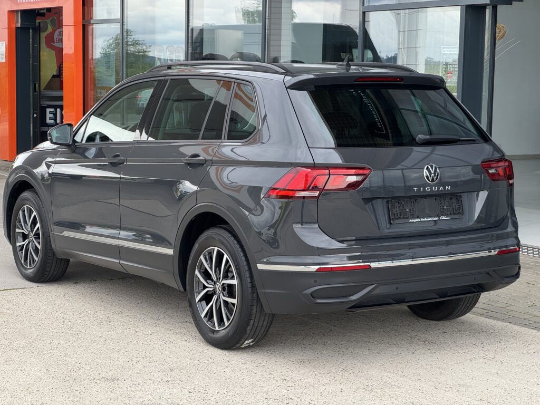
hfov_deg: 25.3
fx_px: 1201
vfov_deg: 19.1
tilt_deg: -6.1
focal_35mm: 77
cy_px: 202
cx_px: 270
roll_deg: -1.2
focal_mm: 9
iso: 32
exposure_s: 1/99
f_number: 2.8
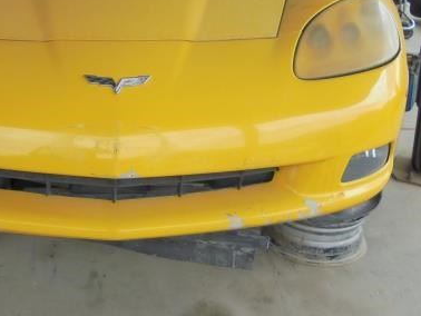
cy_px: 116
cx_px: 120
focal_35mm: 55
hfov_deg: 34.4
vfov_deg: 26.5
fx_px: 669
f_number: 3.5
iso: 100
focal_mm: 4.6
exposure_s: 1/250
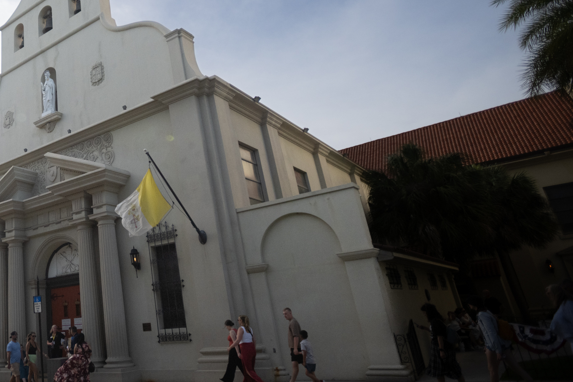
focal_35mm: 30
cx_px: 73
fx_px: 478
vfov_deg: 43.1
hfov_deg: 55.0
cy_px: 131
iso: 1000
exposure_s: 1/26000
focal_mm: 17
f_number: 2.8
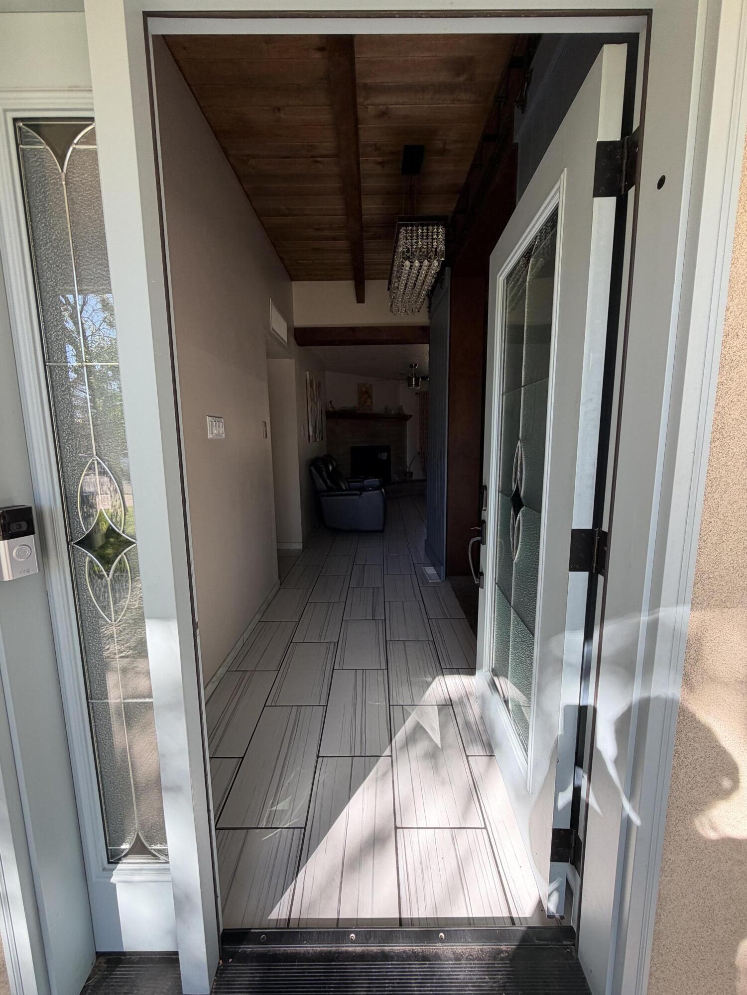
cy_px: 498
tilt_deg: -9.3
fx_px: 403
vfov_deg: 102.1
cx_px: 374
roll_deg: +0.3
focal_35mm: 14
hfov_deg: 85.7
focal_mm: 2.22
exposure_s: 1/123
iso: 50
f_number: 2.2
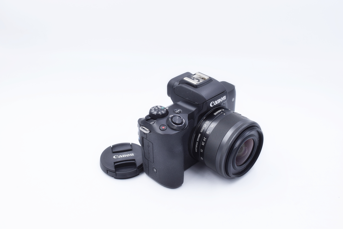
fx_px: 400
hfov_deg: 46.4
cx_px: 172
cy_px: 114
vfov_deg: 31.9
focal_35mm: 42
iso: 400
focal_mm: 28
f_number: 8
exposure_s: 1/160
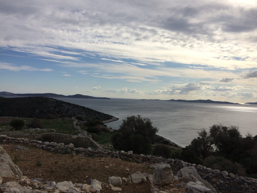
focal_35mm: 29
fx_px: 215
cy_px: 96
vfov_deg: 48.2
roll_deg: -2.6
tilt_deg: +1.3
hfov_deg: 61.7
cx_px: 128
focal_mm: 4.15
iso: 32
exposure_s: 1/6849
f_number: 2.2
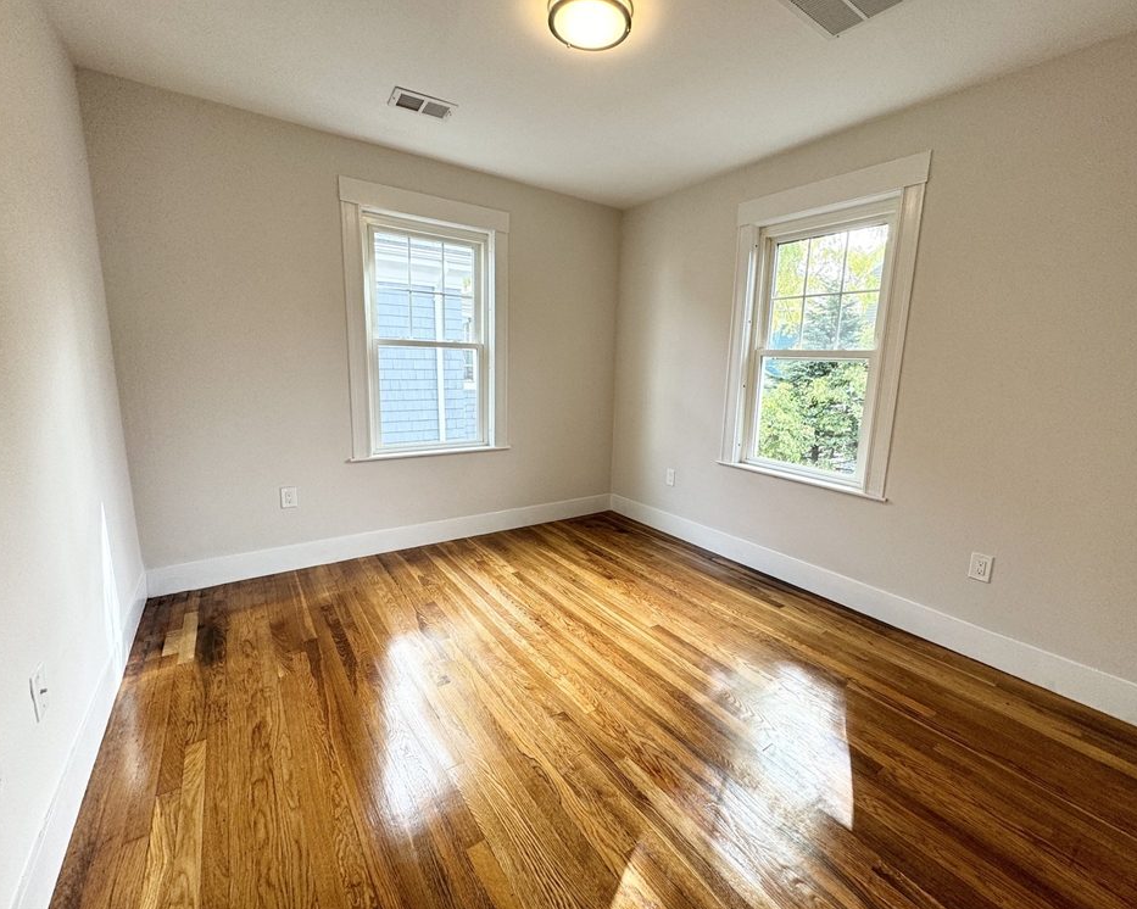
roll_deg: -3.3
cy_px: 447
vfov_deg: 84.0
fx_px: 505
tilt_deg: -10.1
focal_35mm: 15
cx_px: 593
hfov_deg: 96.7
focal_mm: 2.22
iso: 80
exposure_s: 1/120
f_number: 2.2
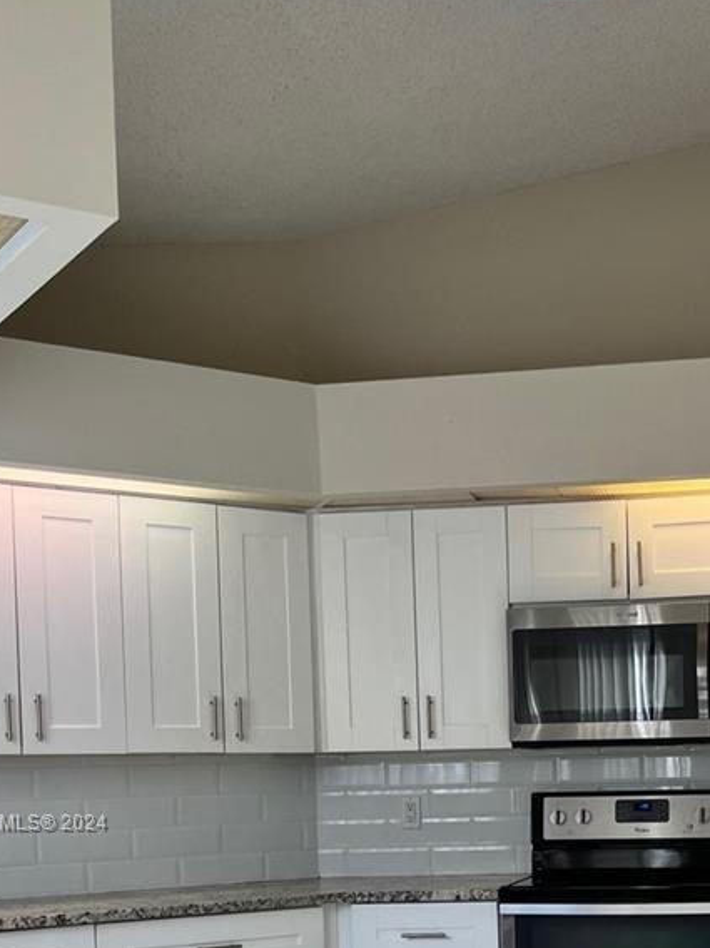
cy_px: 824
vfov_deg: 33.4
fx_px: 1505
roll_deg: +2.2
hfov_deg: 26.1
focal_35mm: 55
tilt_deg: -2.0
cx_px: 553
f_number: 1.5
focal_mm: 5.7
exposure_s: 1/214
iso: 50
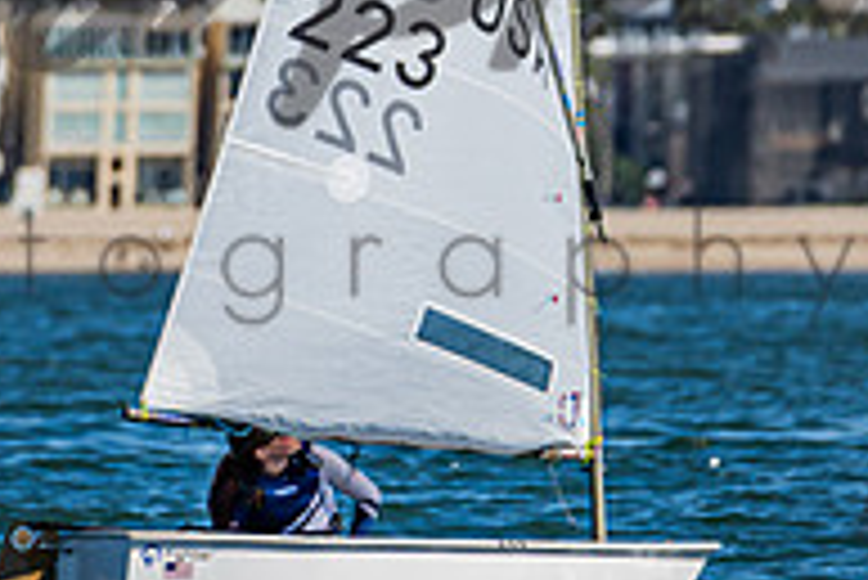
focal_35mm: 1506
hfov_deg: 1.4
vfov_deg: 0.9
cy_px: -170
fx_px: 36337
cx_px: 350
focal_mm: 400
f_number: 8
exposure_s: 1/1600
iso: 320
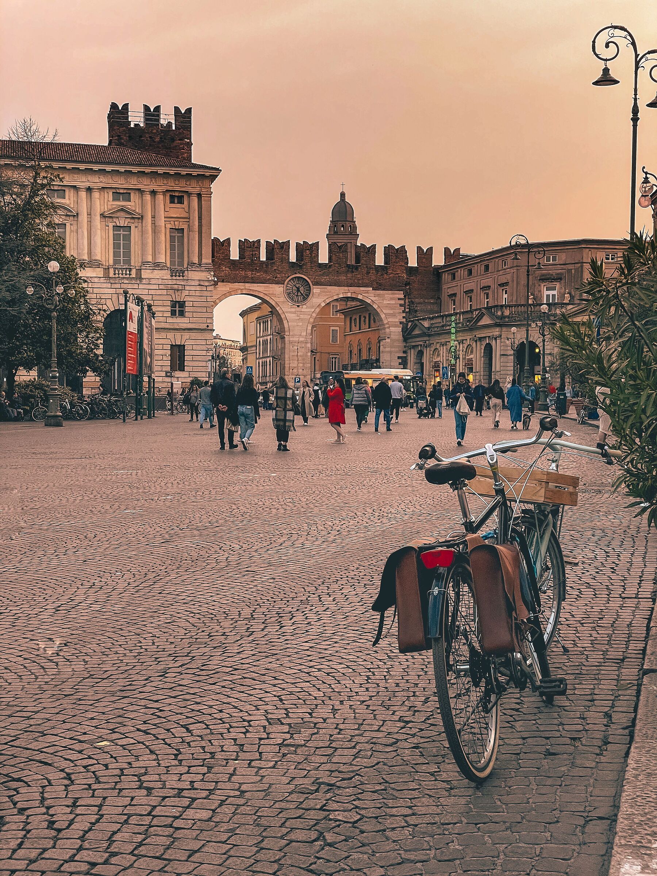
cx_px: 328
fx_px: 1316
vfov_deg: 36.8
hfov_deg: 28.0
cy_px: 438
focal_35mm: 52
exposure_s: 1/160
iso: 25
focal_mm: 6
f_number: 2
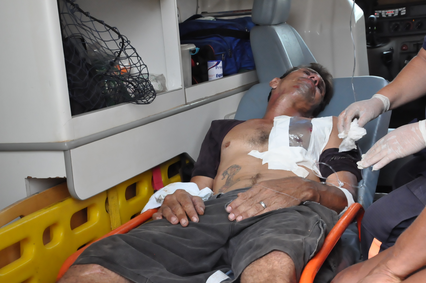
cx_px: 213
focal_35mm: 63
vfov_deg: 21.5
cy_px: 142
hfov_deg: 31.9
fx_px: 745
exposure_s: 1/320
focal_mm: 42
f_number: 10
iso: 3200
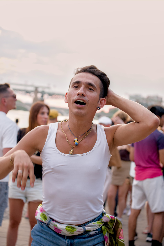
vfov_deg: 24.5
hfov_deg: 16.5
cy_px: 123
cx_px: 82
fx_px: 567
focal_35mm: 83
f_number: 3.5
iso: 800
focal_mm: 55
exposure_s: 1/125
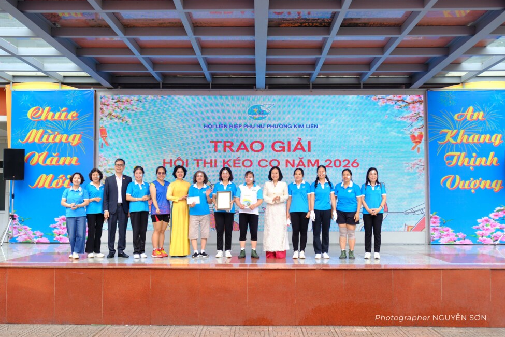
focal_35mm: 40
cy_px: 165
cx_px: 251
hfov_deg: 48.5
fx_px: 561
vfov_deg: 33.4
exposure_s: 1/160
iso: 250
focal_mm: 25.7
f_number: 4
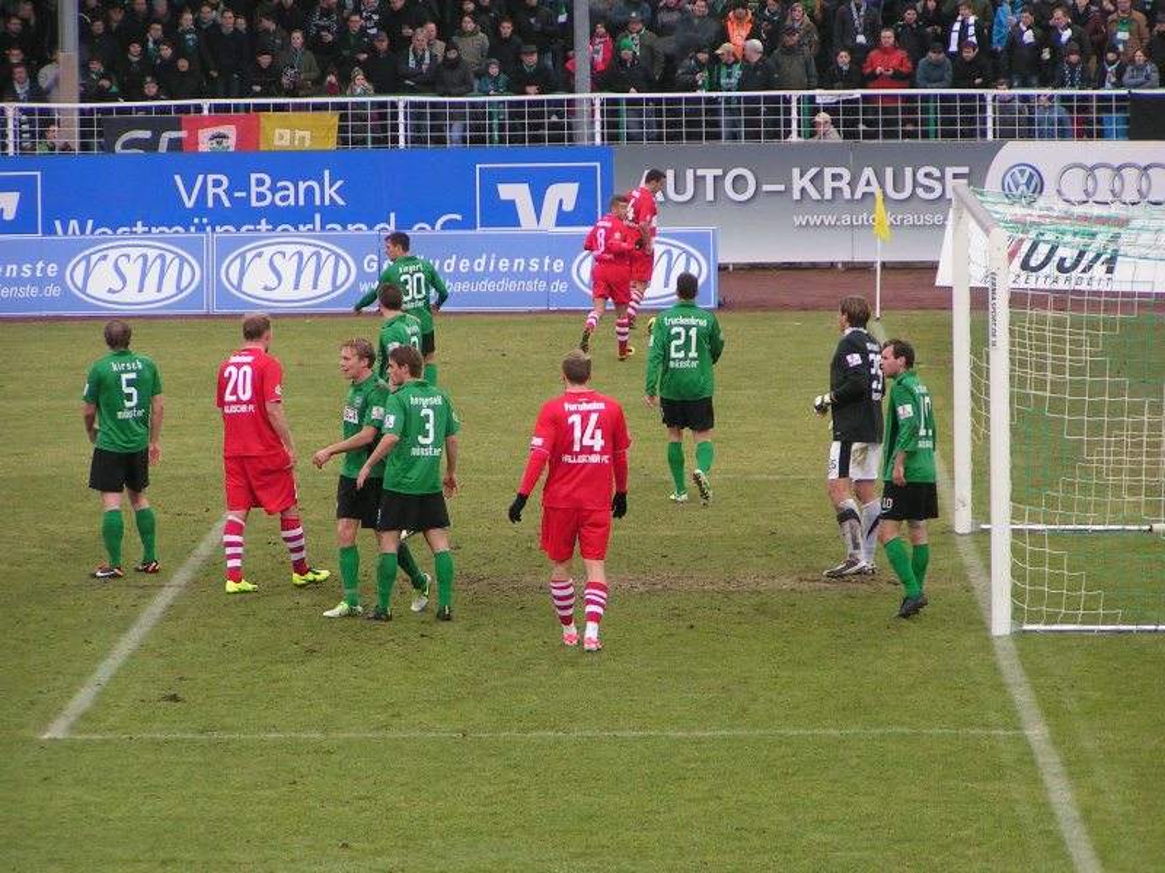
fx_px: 6933
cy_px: 436
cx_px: 582
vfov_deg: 7.2
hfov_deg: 9.6
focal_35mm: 206
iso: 125
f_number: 3.5
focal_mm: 31.5
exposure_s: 1/250
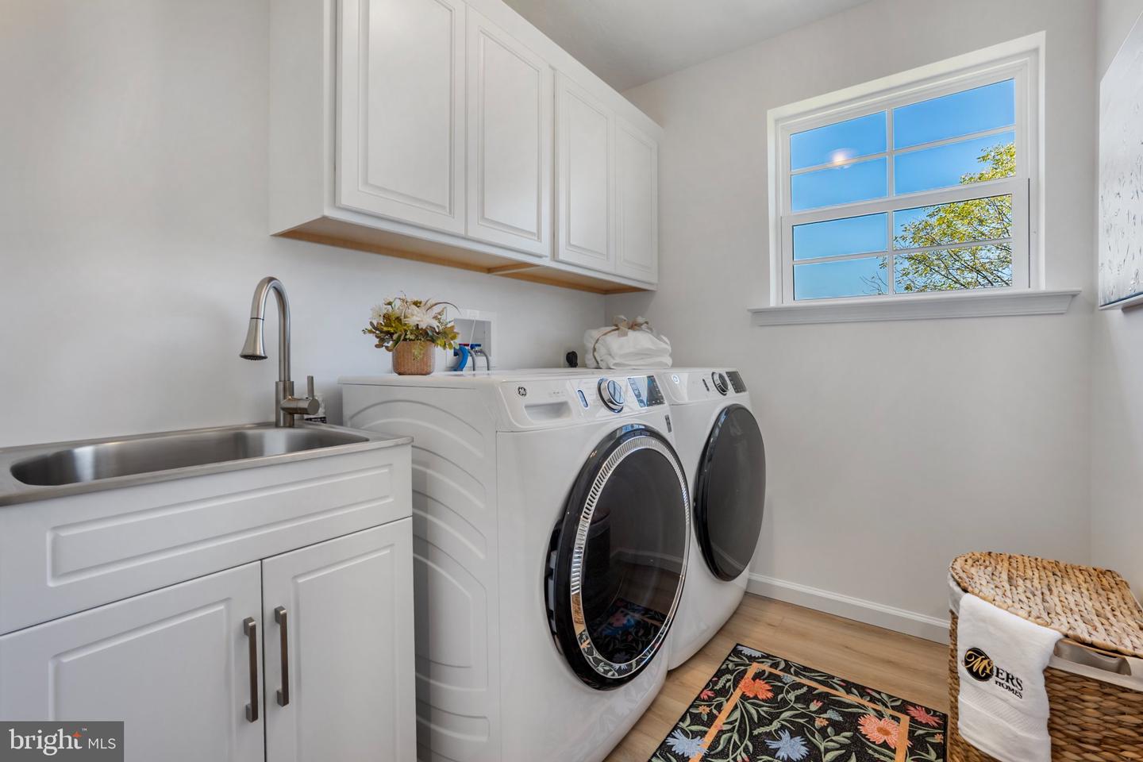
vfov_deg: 77.3
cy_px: 381
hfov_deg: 100.4
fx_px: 476
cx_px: 572
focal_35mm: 15
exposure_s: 1/6
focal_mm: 10
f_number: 8
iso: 200
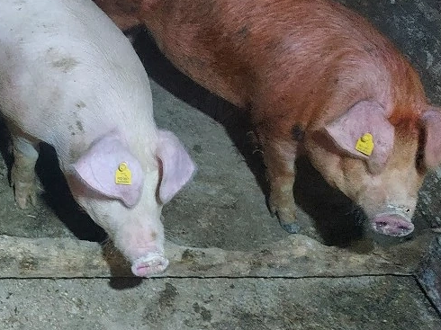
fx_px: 624
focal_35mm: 49
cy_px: 124
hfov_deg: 36.2
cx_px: 33
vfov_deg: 29.5
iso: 320
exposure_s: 1/33
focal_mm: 4.6
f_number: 1.8
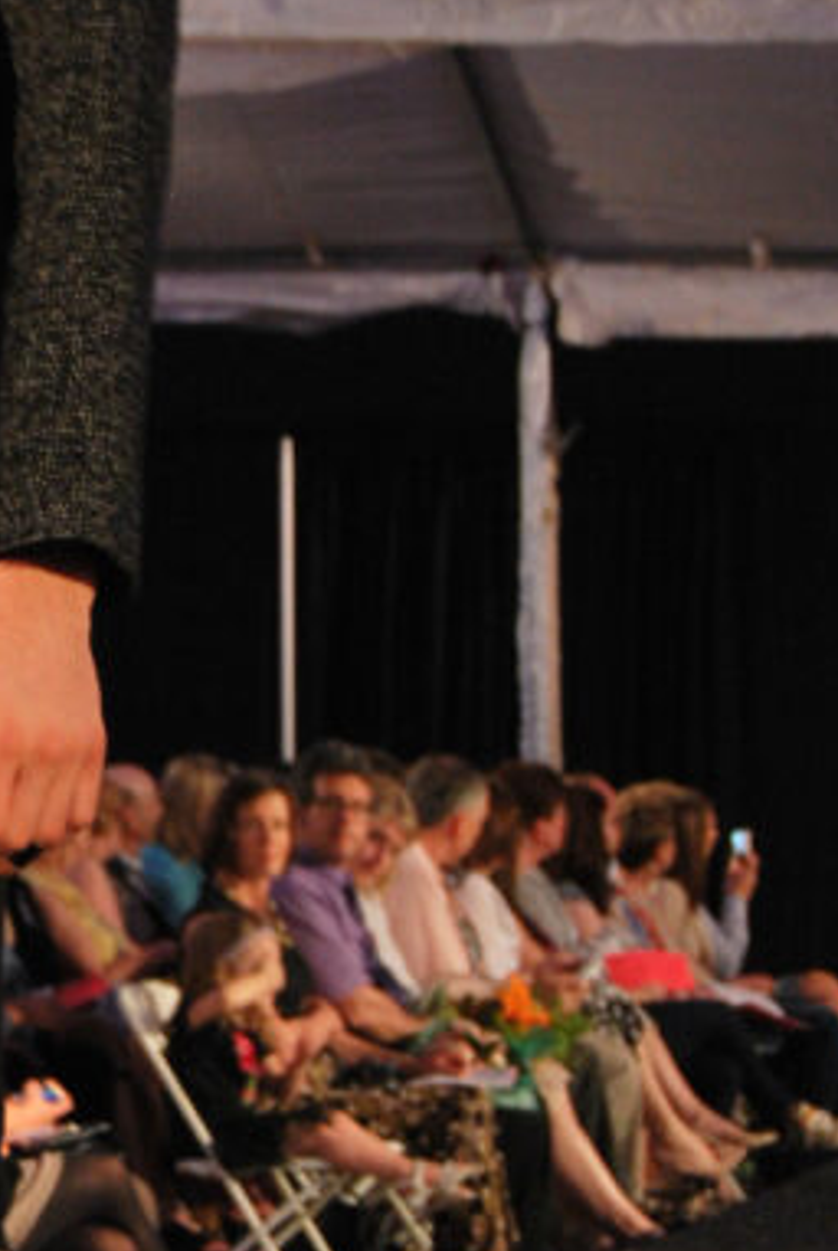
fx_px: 7045
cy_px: 709
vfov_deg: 10.1
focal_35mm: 202
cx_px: -380
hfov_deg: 6.7
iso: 400
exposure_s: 1/25
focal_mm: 45
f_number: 5.3
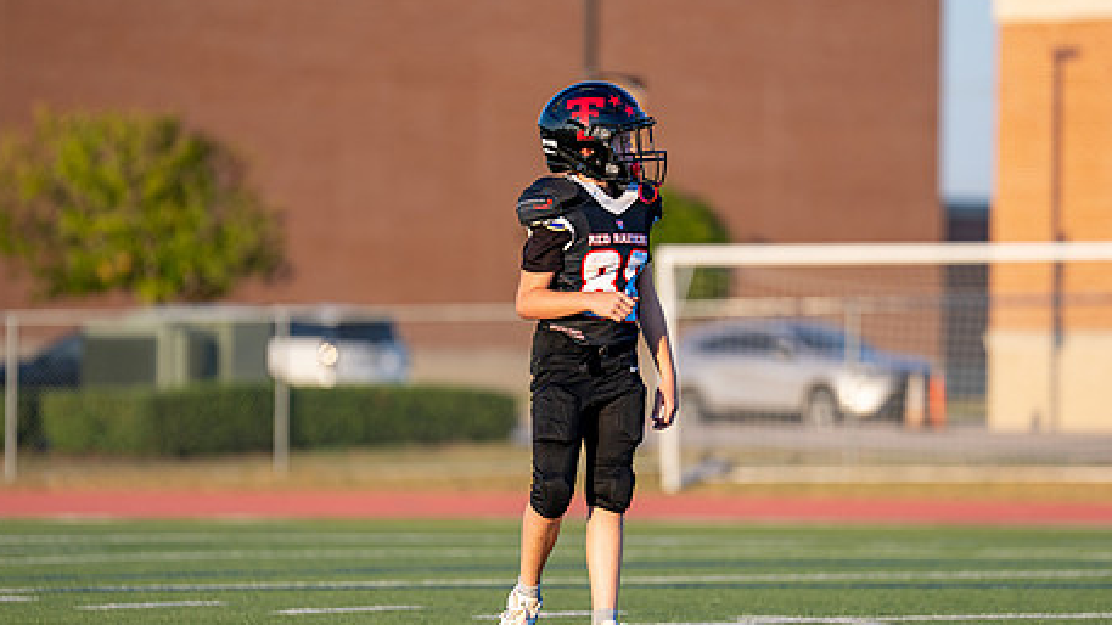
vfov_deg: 4.3
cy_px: 314
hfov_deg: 7.6
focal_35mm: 285
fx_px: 8403
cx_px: 594
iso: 100
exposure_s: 1/1000
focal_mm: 200
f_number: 2.8
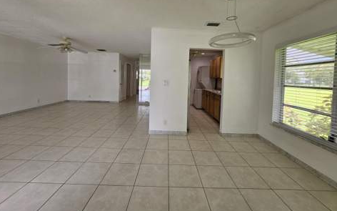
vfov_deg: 77.8
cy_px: 85
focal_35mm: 14
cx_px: 168
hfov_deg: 105.3
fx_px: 129
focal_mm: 1.7
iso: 50
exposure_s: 1/120
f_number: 2.2
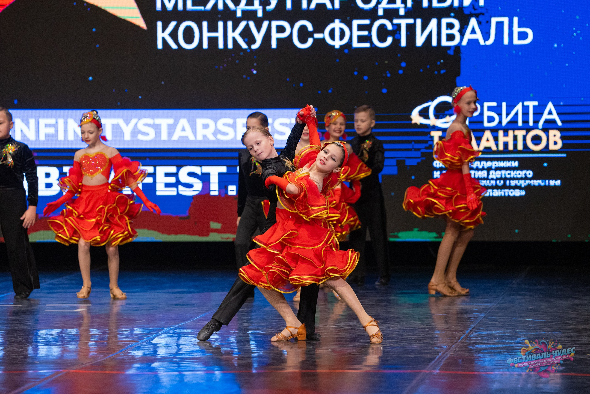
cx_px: 285
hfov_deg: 10.7
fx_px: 3161
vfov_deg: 7.1
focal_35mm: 193
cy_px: 195
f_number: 4
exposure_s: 1/500
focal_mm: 185
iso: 4000
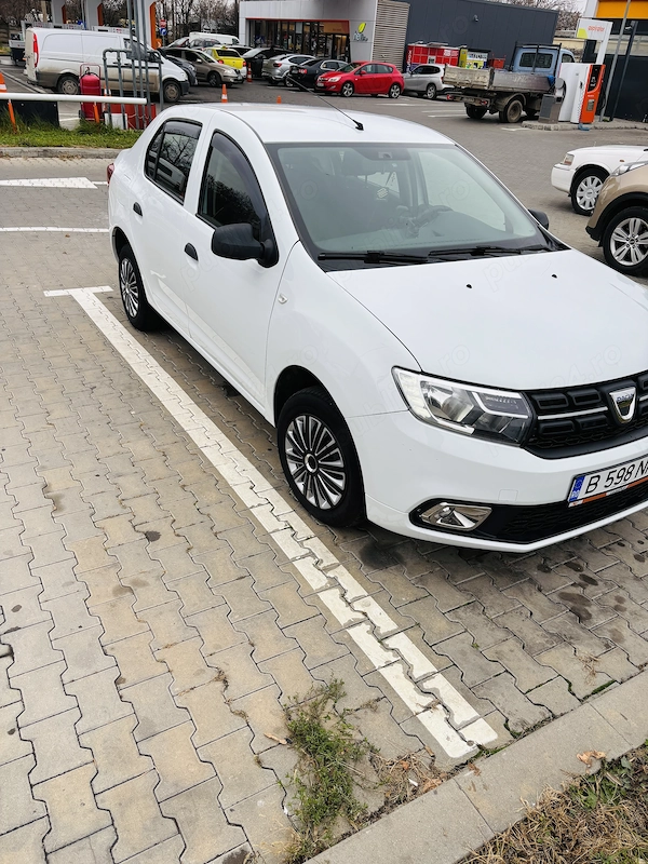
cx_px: 324
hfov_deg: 53.1
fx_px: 649
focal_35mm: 26
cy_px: 432
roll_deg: -5.5
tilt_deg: -31.7
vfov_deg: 67.3
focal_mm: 5.96
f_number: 1.6
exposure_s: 1/787
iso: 50
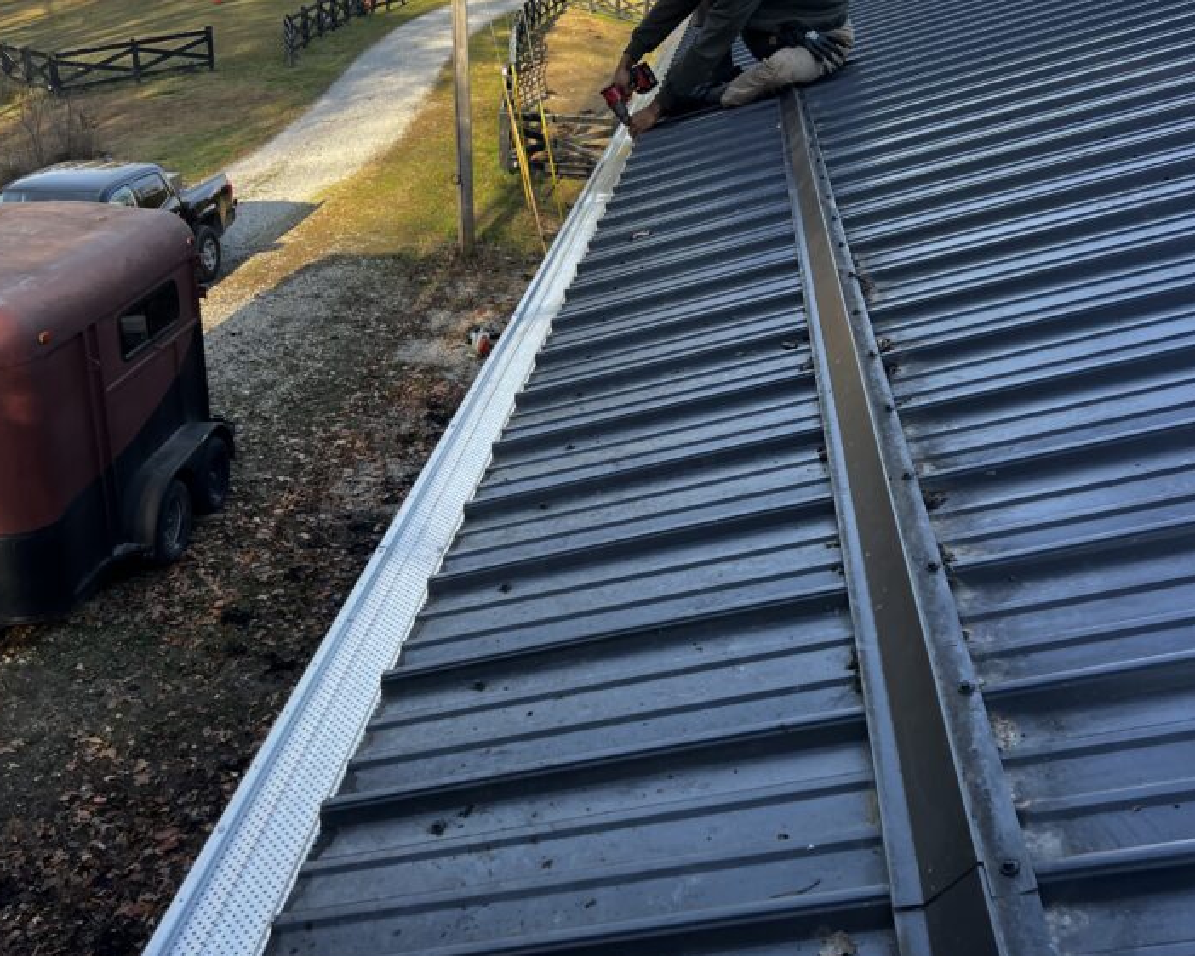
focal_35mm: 37
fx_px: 1309
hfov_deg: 49.1
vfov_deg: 40.0
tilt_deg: -21.6
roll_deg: +0.3
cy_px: 379
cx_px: 575
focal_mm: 5.7
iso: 50
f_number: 1.5
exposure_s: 1/743
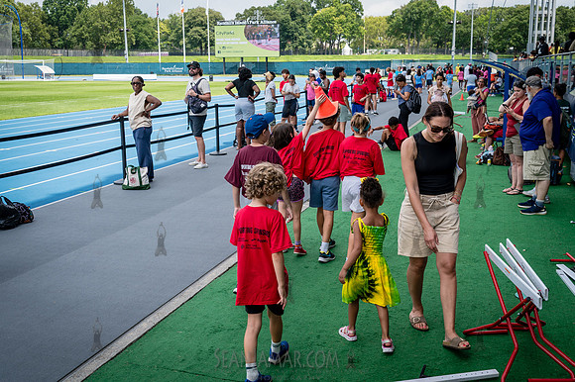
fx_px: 621
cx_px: 288
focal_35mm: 39
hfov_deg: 49.7
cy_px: 191
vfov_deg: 34.3
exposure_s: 1/320
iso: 100
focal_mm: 35
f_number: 5
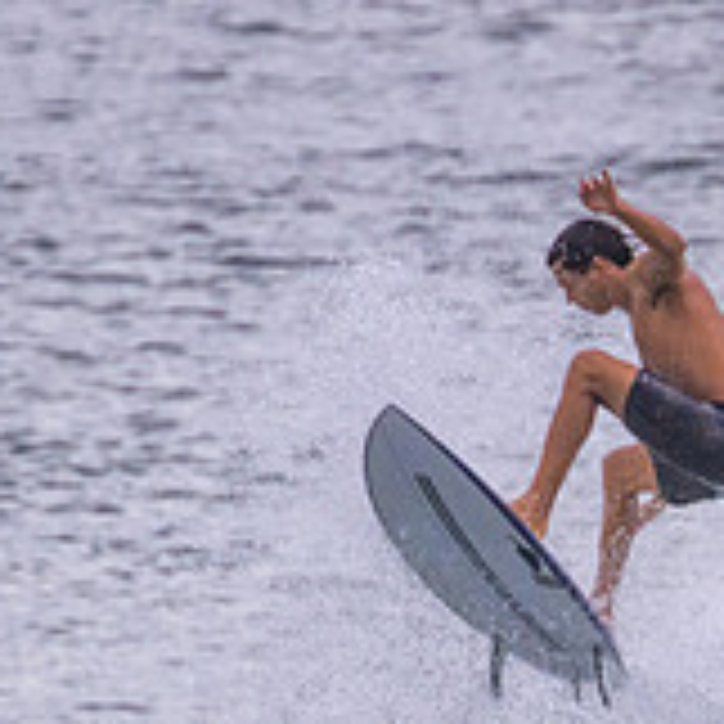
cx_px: 666
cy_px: 762
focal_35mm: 2457
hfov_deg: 0.7
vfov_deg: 0.7
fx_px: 58140
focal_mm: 800
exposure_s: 1/2000
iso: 3600
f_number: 11
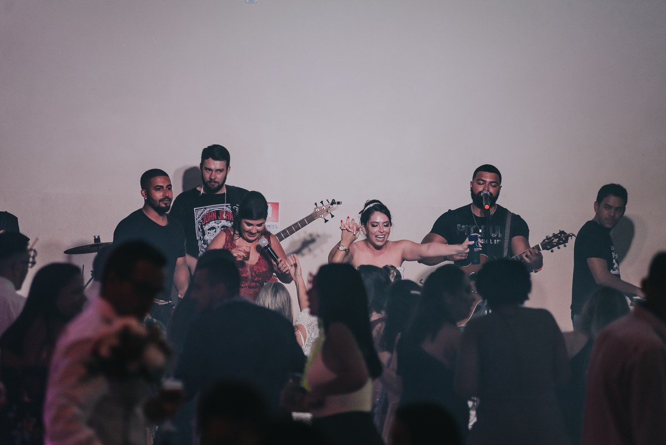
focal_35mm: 207
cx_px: 327
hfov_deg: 10.0
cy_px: 222
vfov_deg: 6.7
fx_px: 3824
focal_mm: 200
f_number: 2.8
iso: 1600
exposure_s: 1/250
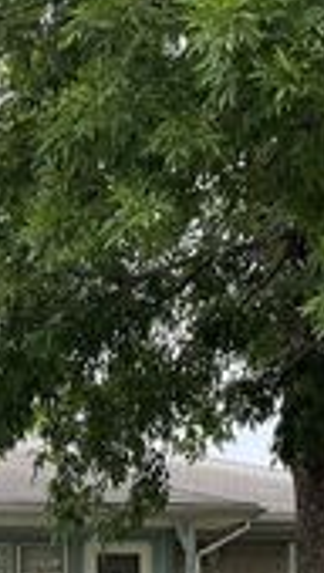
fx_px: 1416
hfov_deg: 13.0
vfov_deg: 22.0
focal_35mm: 93
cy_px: 585
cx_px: 68
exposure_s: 1/674
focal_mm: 3
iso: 16
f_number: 1.8
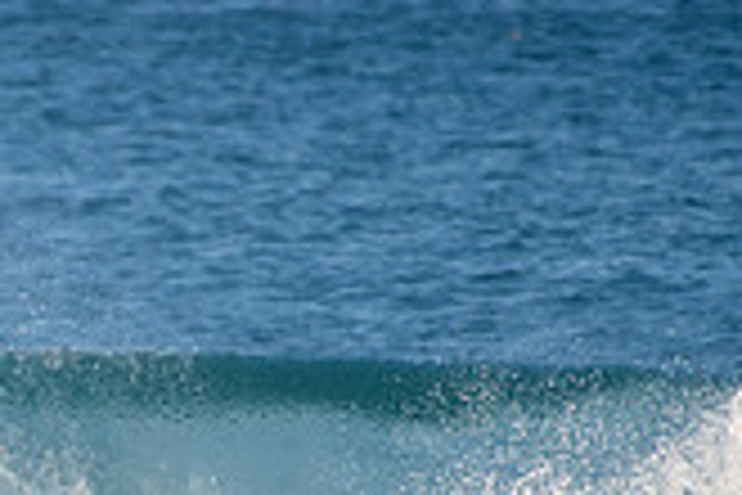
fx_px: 39158
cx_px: -289
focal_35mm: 1900
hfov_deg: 1.1
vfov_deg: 0.7
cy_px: 618
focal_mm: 500
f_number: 5.6
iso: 500
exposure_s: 1/2000
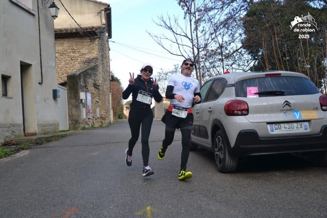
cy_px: 109
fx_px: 381
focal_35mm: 42
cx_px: 164
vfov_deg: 31.9
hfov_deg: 46.4
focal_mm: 28
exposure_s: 1/1000
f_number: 4.5
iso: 400
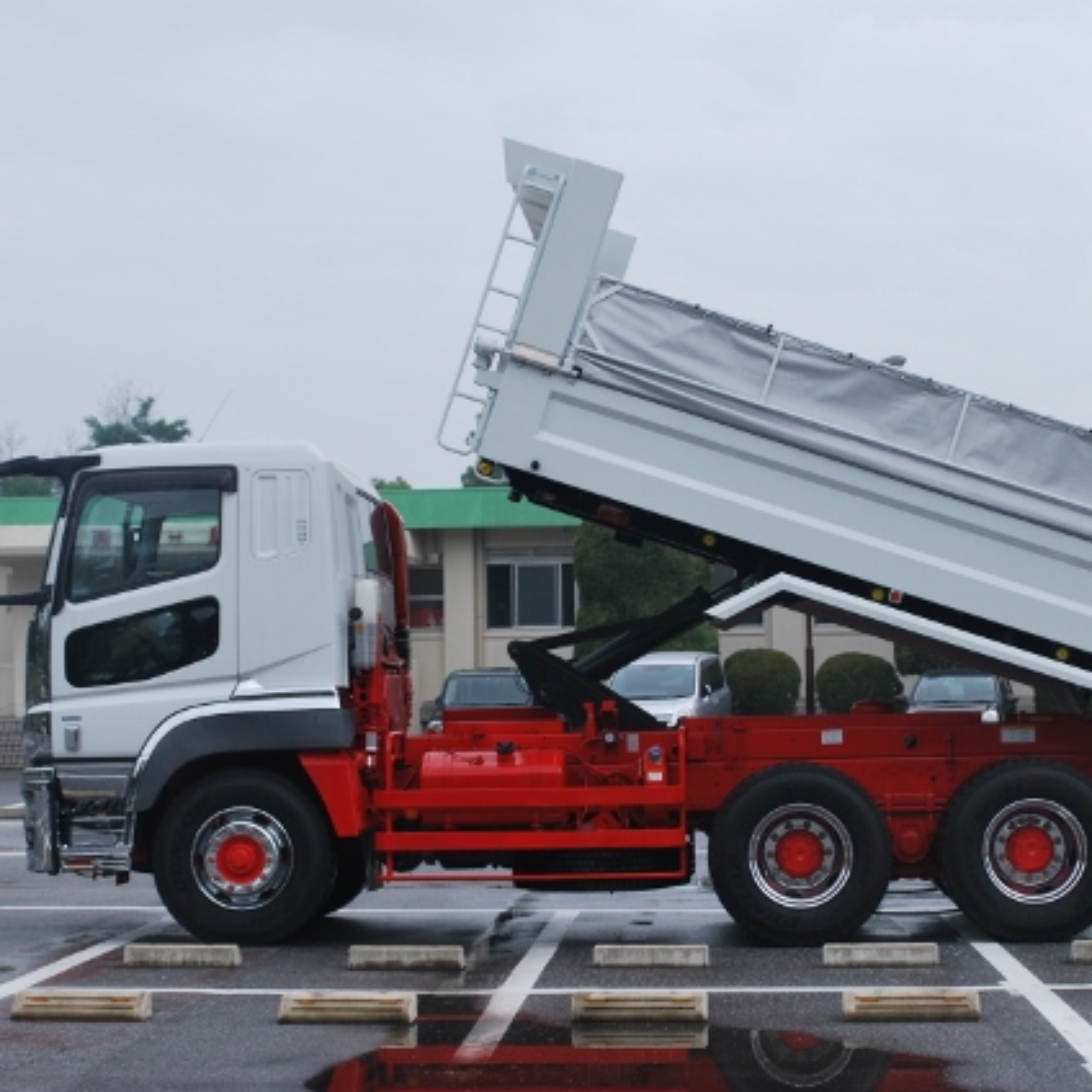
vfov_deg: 22.5
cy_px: 543
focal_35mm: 77
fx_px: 2748
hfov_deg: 22.5
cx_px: 631
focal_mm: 40
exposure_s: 1/200
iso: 100
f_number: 7.1
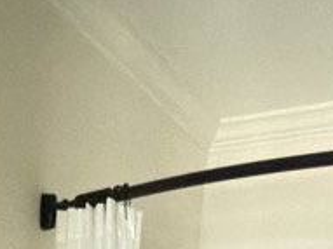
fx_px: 904
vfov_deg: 10.8
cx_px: 7
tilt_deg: -17.0
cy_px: 740
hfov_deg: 20.3
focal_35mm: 94
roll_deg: -2.8
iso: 500
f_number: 2.2
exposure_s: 1/17
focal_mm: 2.22
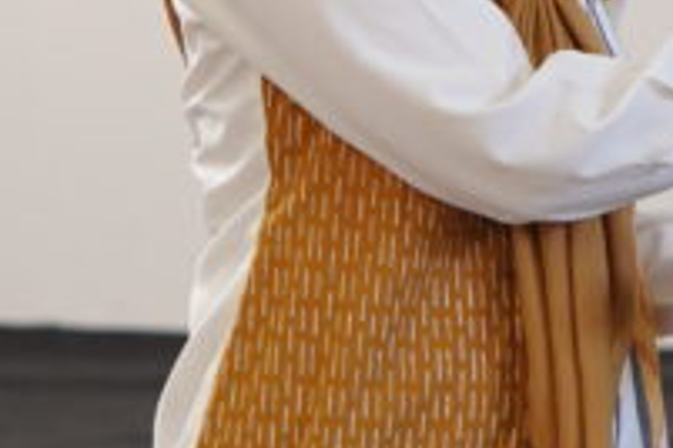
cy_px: -196
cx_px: 1172
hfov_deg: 5.7
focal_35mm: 357
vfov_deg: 3.8
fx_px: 6673
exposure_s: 1/100
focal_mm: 70
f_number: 3.5
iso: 1250
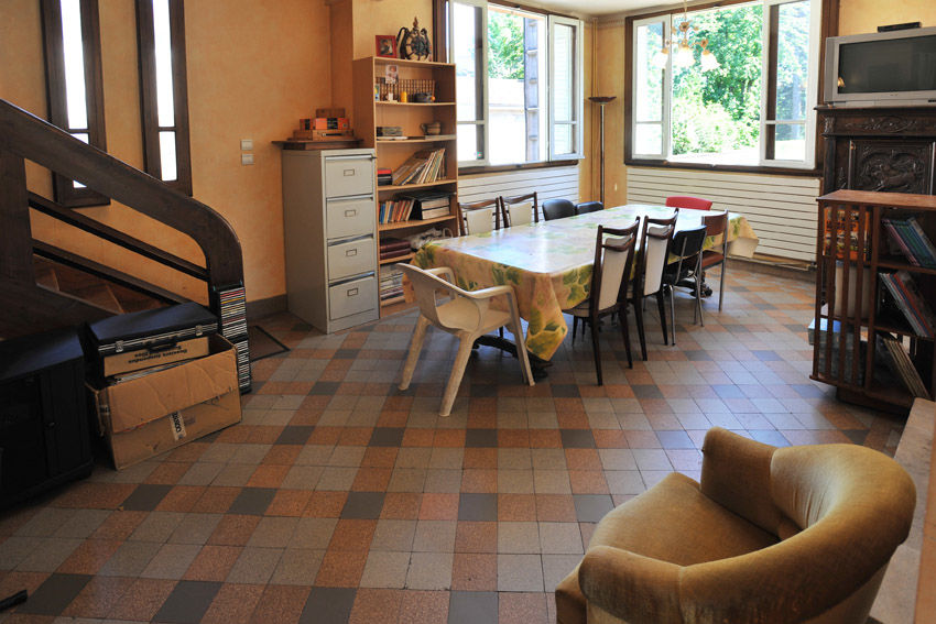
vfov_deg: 70.5
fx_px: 442
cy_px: 312
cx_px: 468
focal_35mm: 17
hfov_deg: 93.3
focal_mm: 17
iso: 200
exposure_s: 1/60
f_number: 4
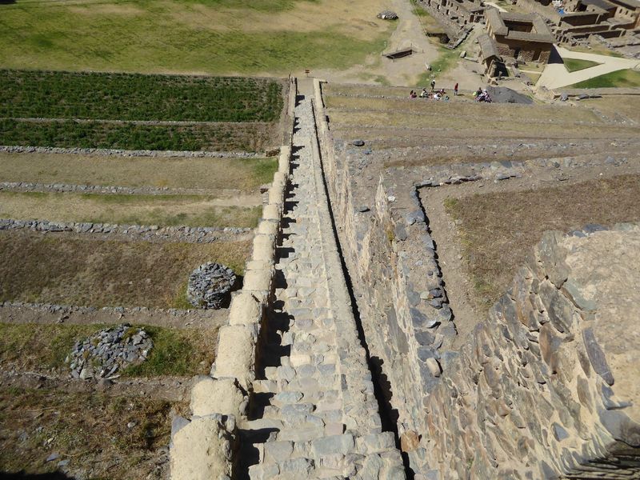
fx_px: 462
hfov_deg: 69.4
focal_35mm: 25
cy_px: 240
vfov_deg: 54.9
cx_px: 320
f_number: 3.3
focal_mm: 4.3
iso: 80
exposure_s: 1/1300
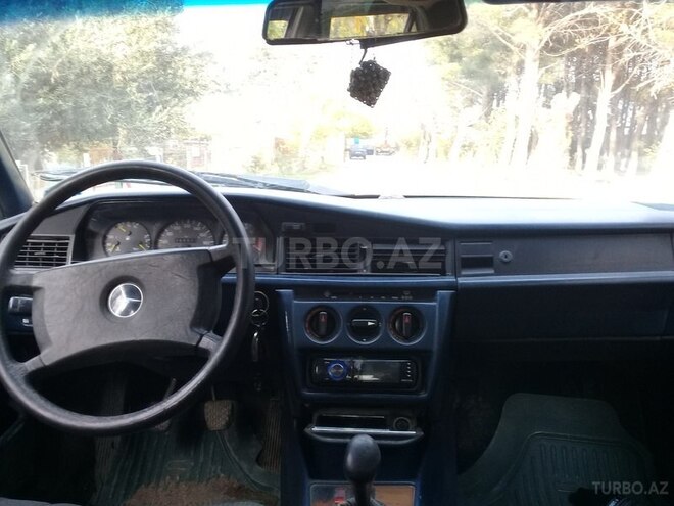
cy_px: 253
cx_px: 337
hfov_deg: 58.4
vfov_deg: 45.4
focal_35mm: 31
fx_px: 604
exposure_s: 1/33
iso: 50
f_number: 2.2
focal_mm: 3.3
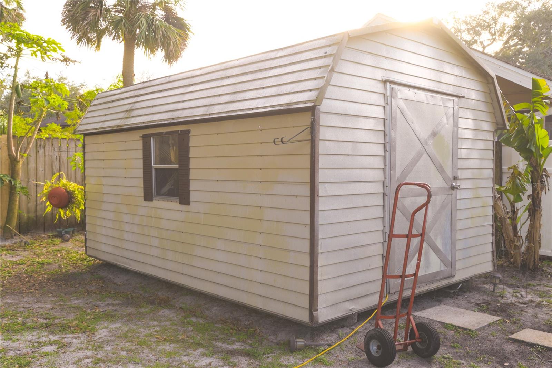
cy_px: 184
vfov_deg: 40.0
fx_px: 506
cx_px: 276
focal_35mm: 33
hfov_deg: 57.2
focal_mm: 22
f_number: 7.1
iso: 100
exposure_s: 1/60
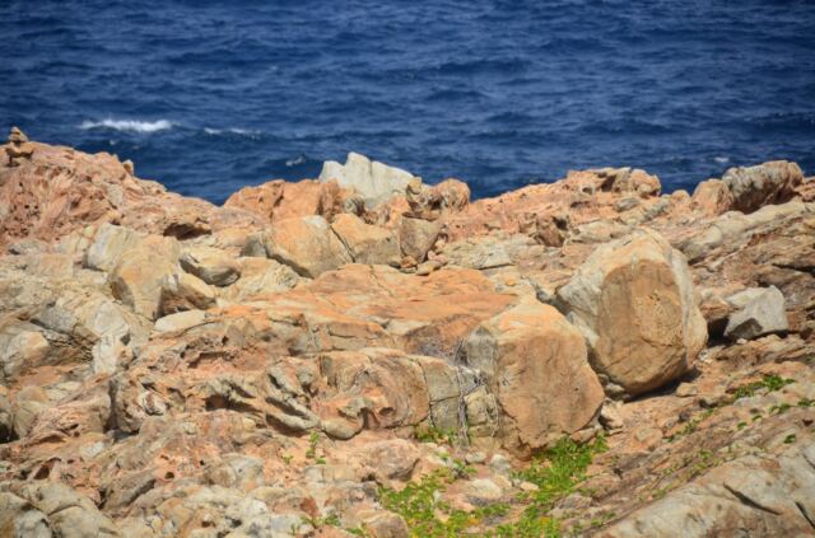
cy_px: 269
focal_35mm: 300
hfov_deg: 6.9
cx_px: 408
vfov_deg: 4.6
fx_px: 6773
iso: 200
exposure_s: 1/1000
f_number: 5.6
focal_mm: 200
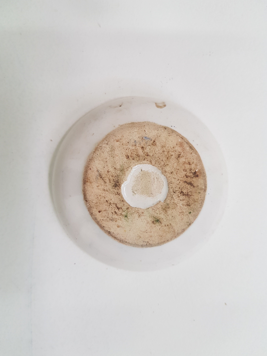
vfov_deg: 67.3
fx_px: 267
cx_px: 134
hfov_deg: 53.1
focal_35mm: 26
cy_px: 178
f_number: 1.7
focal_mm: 4.2
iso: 125
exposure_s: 1/50
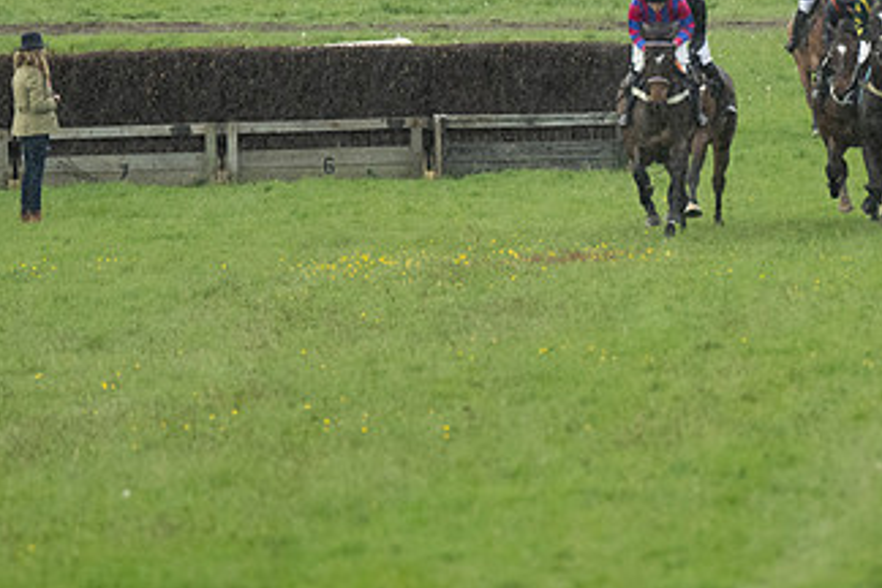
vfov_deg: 1.8
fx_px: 18423
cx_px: 716
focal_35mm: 752
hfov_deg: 2.7
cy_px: 155
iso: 2000
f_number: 4
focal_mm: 280
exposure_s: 1/1000
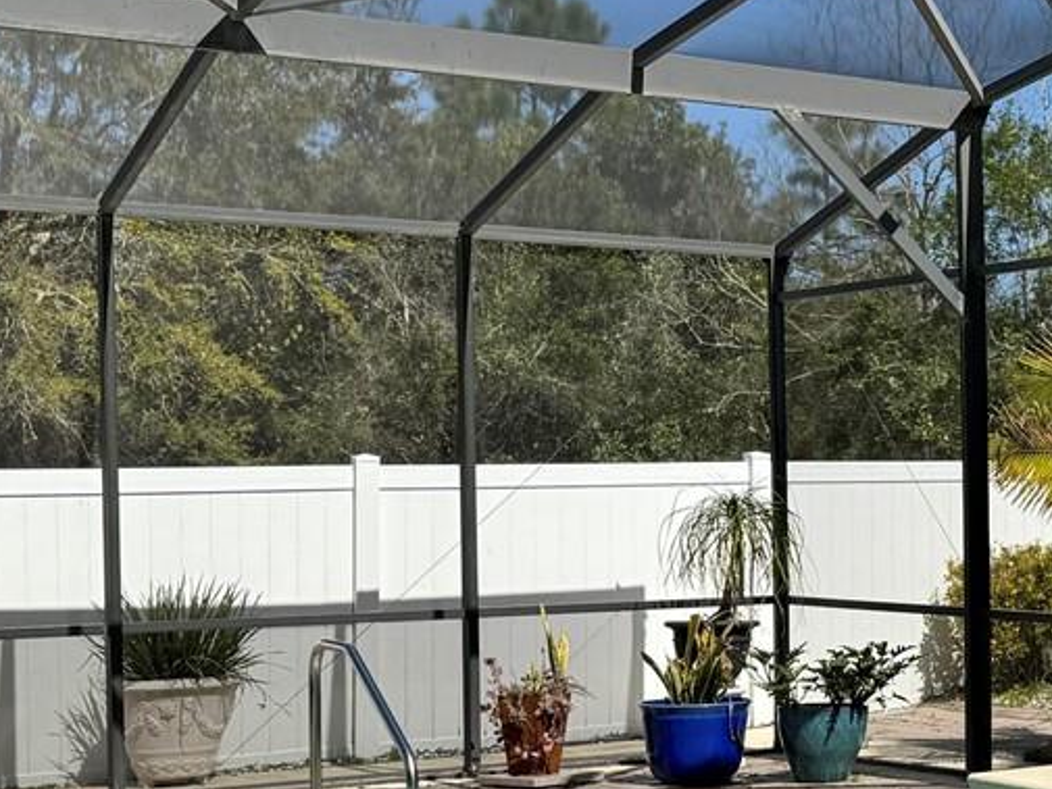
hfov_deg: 22.5
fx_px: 2310
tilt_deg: -1.8
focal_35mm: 76
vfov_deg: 19.4
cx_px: 1421
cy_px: 491
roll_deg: +0.8
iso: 80
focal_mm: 6.86
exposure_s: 1/3247
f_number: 1.78
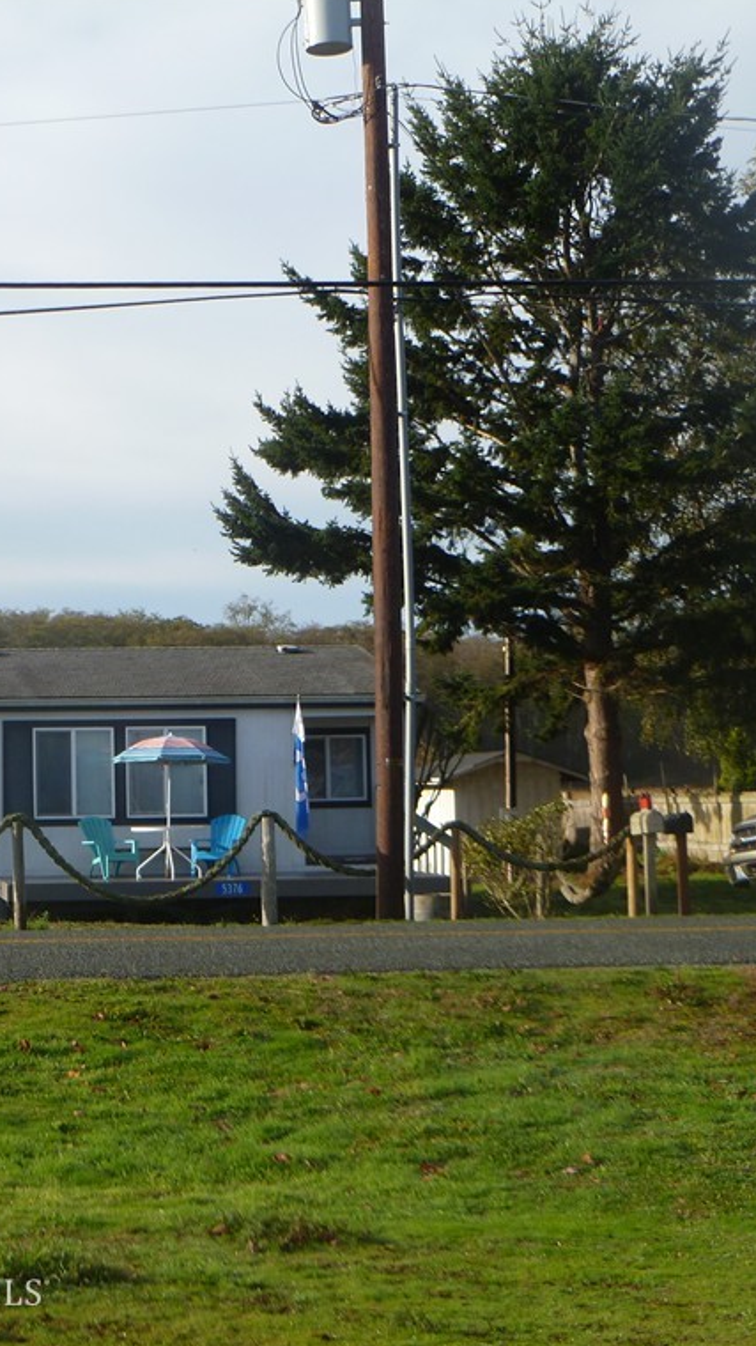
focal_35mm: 69
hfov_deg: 17.0
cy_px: 671
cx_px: -50
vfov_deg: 30.6
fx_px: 2461
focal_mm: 8.4
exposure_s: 1/400
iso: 80
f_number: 3.8
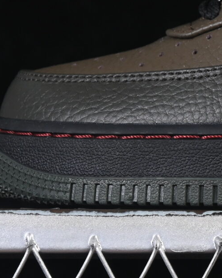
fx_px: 2381
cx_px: 377
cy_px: -28
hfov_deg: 5.3
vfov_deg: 6.6
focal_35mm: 290
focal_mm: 50
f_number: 6.3
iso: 160
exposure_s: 1/60
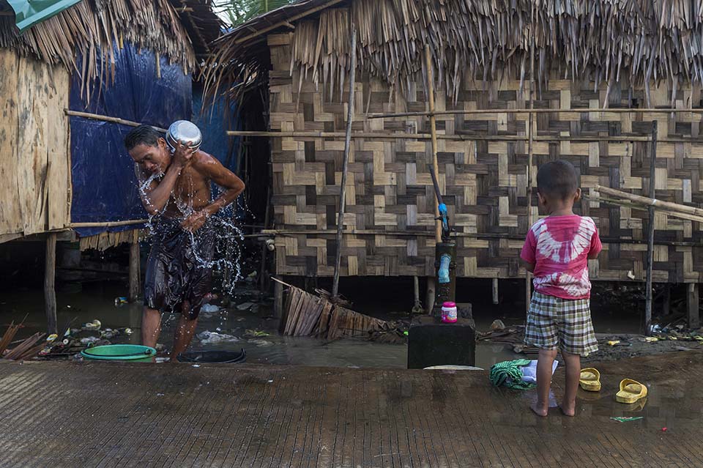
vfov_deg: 35.0
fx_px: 742
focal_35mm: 38
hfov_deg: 50.7
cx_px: 352
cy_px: 234
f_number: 8
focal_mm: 38
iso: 1600
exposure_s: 1/800
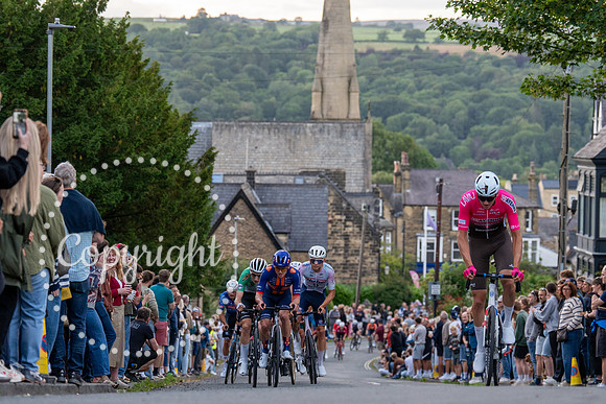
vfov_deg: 11.0
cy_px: 237
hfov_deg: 16.4
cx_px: 271
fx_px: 2099
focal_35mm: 125
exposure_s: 1/800
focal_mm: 105
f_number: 3.5
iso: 2000
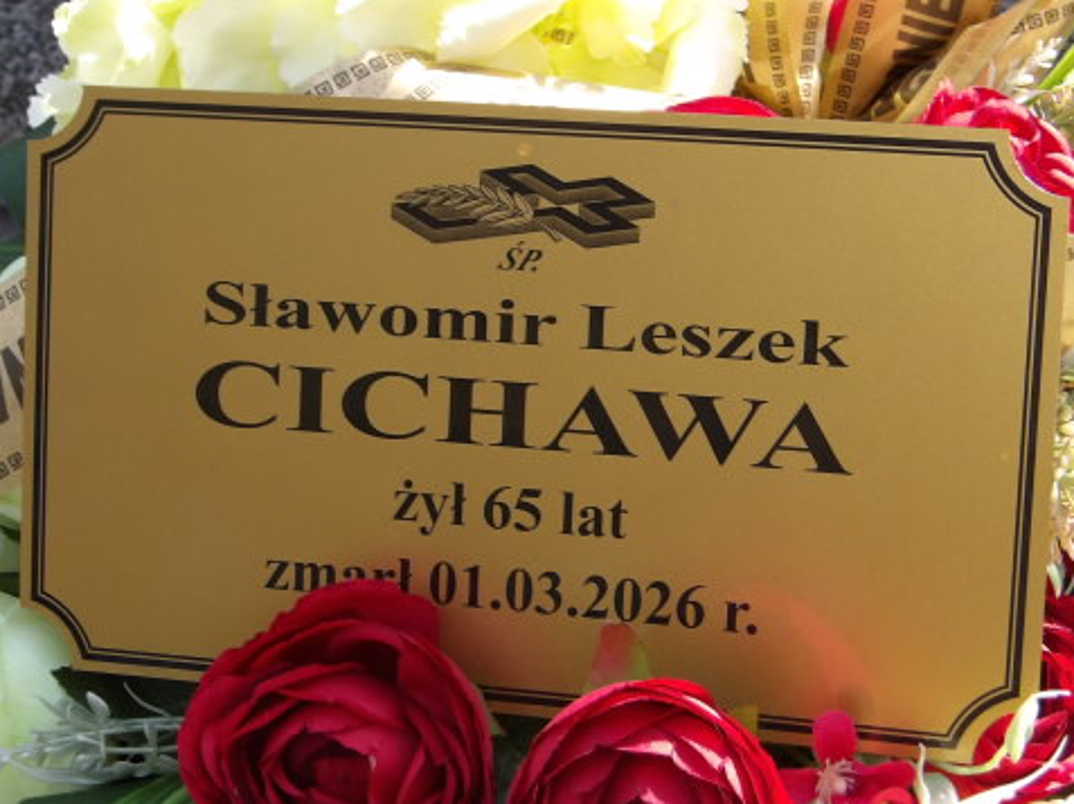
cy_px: 446
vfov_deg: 15.7
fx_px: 2914
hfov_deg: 20.9
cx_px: 610
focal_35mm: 94
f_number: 4.9
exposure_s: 1/192
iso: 100
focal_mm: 12.5
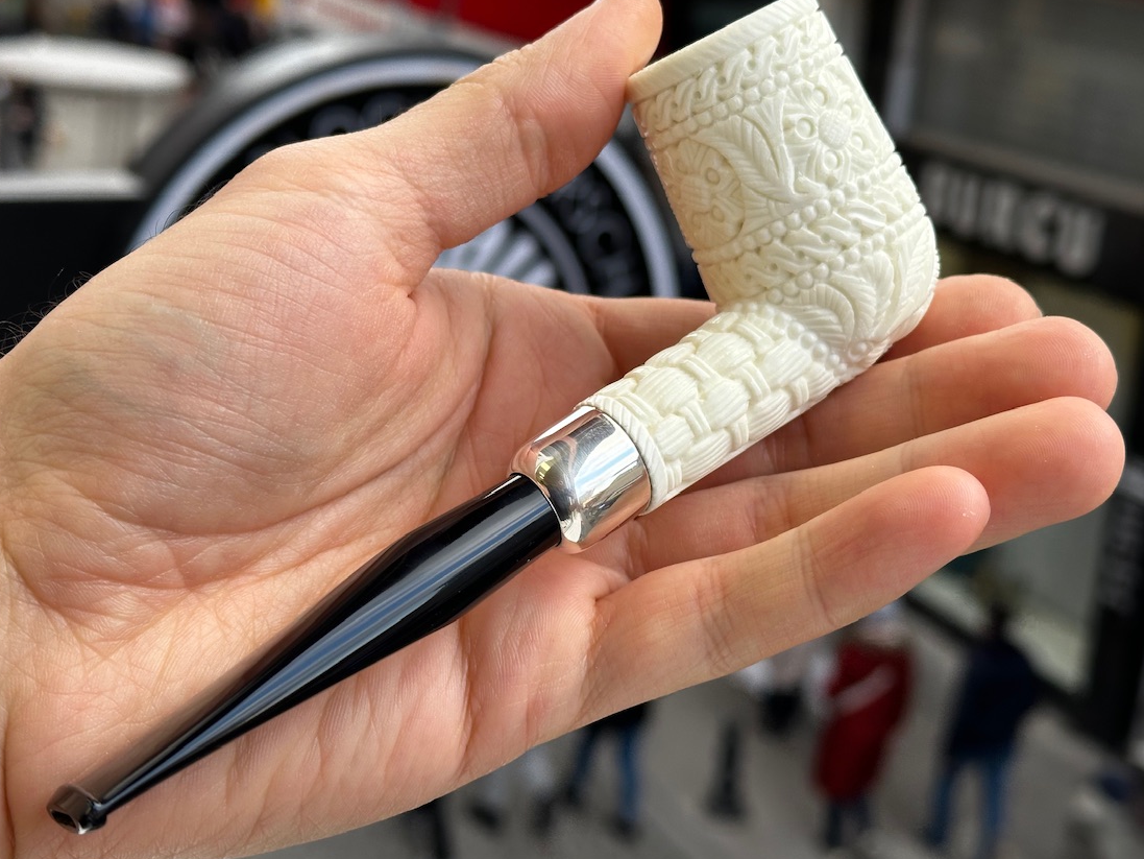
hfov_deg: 34.3
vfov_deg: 26.1
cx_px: 535
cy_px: 404
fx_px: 1851
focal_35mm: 56
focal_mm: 6.86
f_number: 1.78
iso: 64
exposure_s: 1/314
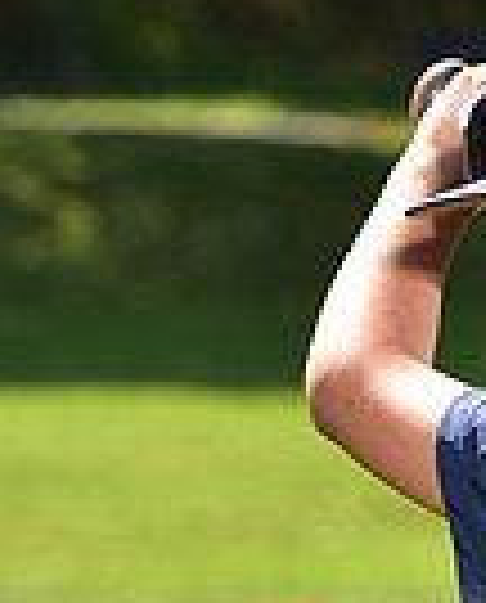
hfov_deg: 3.8
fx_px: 7392
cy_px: 648
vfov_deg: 4.7
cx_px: 718
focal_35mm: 413
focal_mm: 102
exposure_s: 1/250
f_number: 5.6
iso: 100
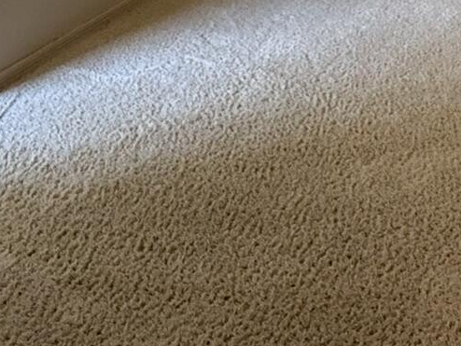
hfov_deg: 31.7
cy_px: -359
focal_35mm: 58
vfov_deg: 17.5
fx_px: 773
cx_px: 413
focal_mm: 2.22
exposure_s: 1/60
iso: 400
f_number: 2.2
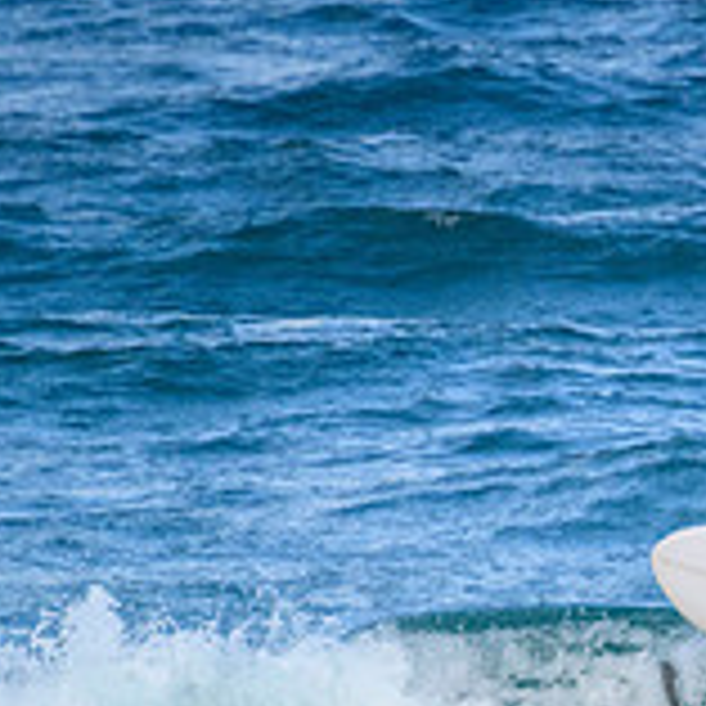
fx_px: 57825
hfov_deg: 0.7
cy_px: 695
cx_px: 1124
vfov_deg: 0.7
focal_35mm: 2506
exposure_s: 1/1600
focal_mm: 800
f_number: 11
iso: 2000
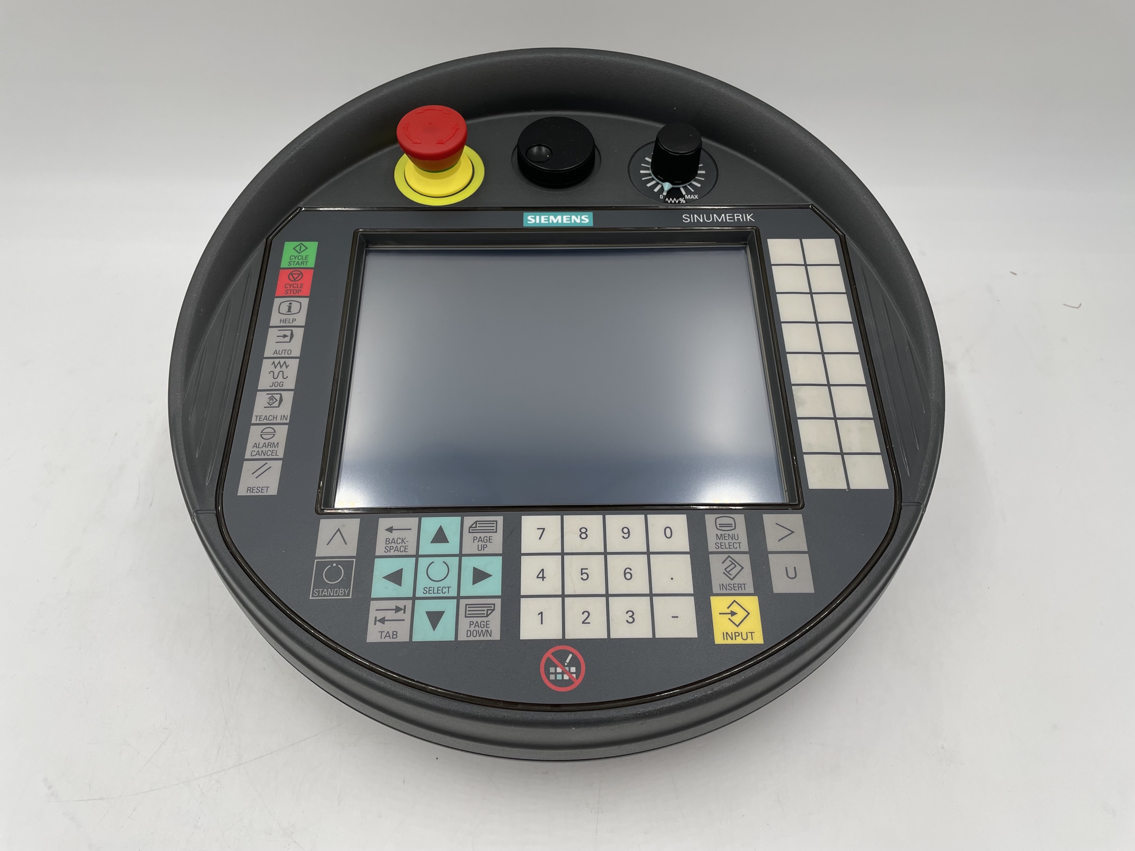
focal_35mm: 26
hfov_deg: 67.3
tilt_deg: -50.9
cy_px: 426
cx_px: 568
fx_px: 852
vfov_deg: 53.1
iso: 32
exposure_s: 1/368
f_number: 1.6
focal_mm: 4.2
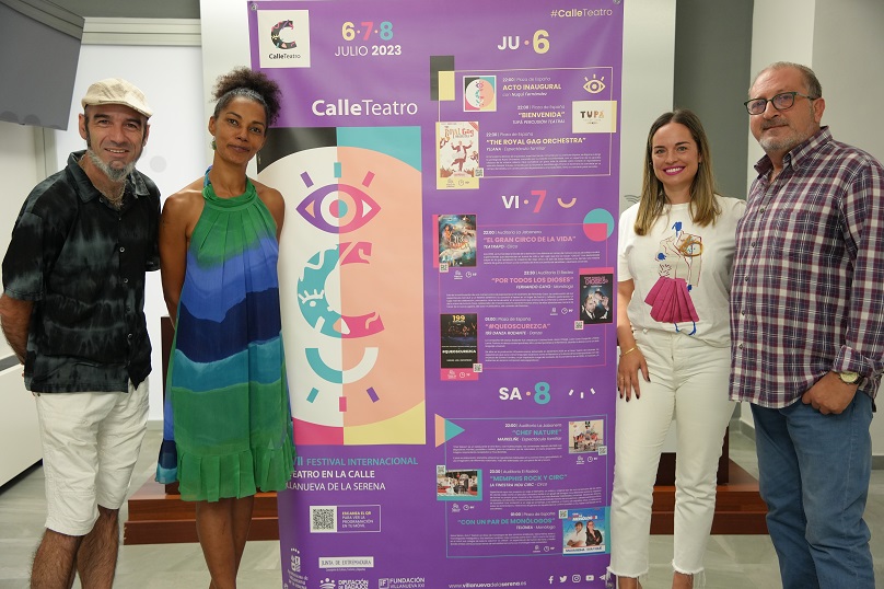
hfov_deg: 50.7
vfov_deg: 35.0
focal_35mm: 38
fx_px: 933
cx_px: 442
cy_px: 294
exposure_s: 1/160
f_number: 4
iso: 2500
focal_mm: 38
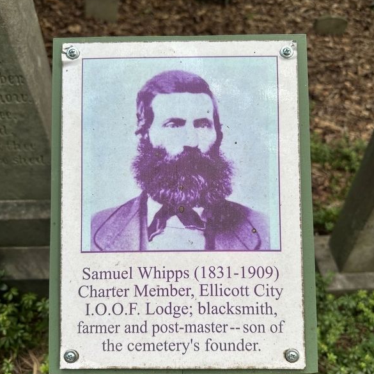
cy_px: 207
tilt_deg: -44.3
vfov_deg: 55.5
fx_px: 354
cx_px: 189
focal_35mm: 29
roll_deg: +0.4
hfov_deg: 55.6
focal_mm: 6.86
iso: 80
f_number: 1.78
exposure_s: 1/552
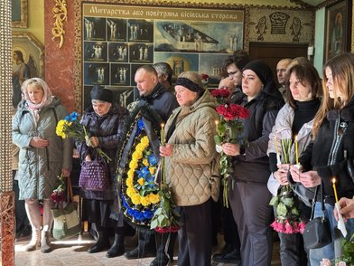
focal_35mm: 49
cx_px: 178
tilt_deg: -2.6
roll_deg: -1.0
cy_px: 135
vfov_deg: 29.7
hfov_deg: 38.9
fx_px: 501
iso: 250
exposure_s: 1/58
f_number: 1.78
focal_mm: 6.76
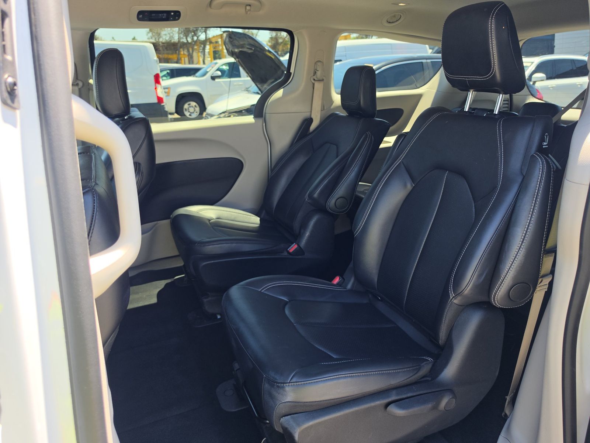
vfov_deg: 58.9
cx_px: 295
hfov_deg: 73.9
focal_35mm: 23
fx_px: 392
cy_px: 222
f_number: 1.4
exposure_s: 1/175
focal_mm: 6.5
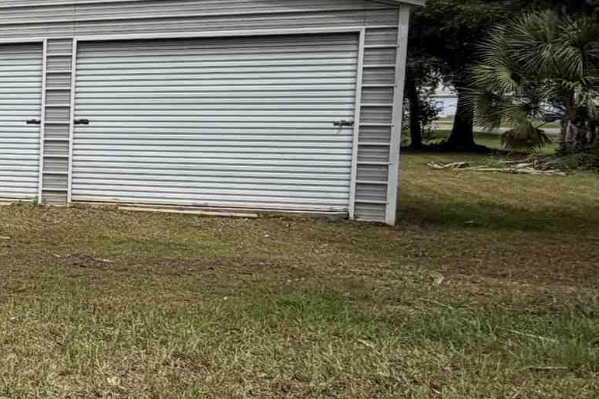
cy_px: 180
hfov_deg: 24.4
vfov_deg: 23.4
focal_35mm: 58
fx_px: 965
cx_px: -357
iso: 20
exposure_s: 1/1087
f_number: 2.2
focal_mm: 2.22
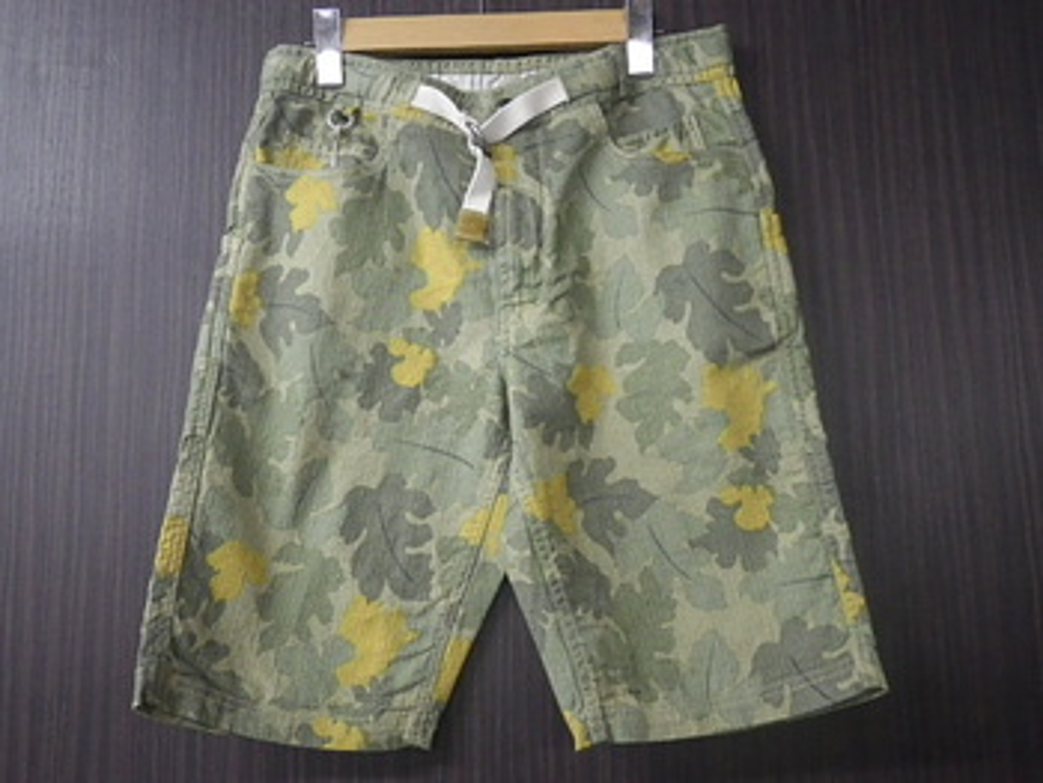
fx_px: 1025
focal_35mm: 34
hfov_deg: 53.9
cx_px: 522
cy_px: 392
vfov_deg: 41.8
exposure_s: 1/30
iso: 800
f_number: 3.8
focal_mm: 6.1
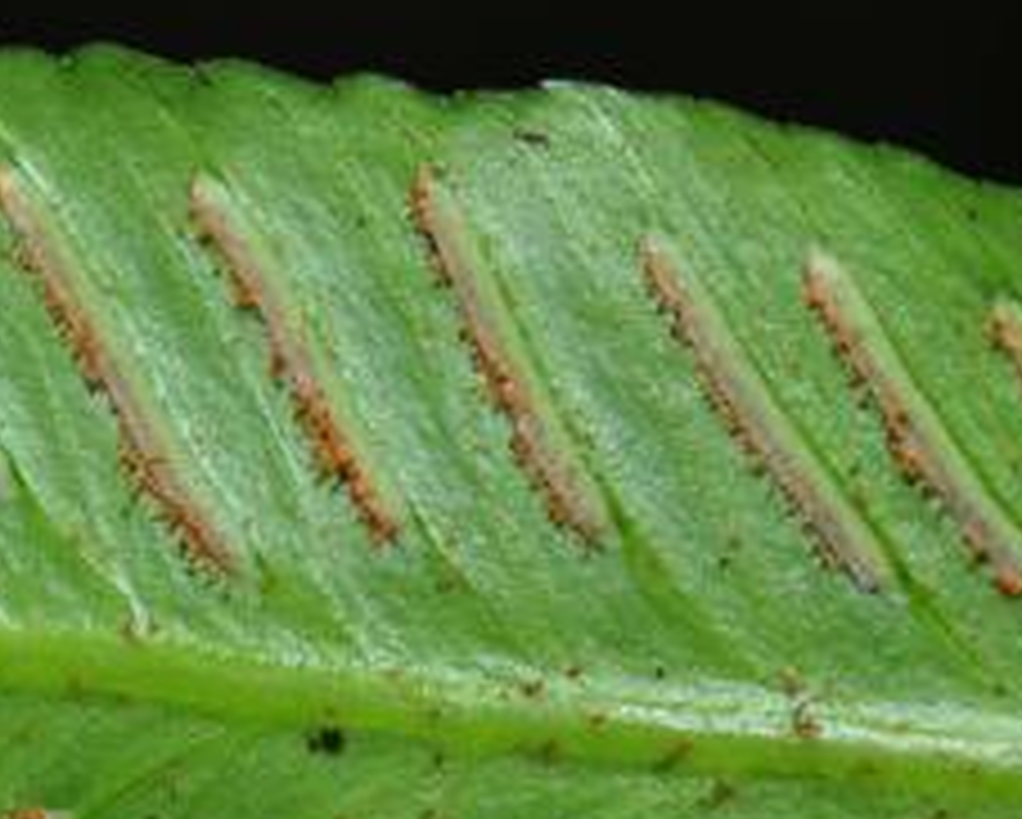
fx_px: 6751
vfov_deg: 6.9
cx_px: 603
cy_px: 700
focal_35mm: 223
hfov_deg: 8.7
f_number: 16
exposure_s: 1/60
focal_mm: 60
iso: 250
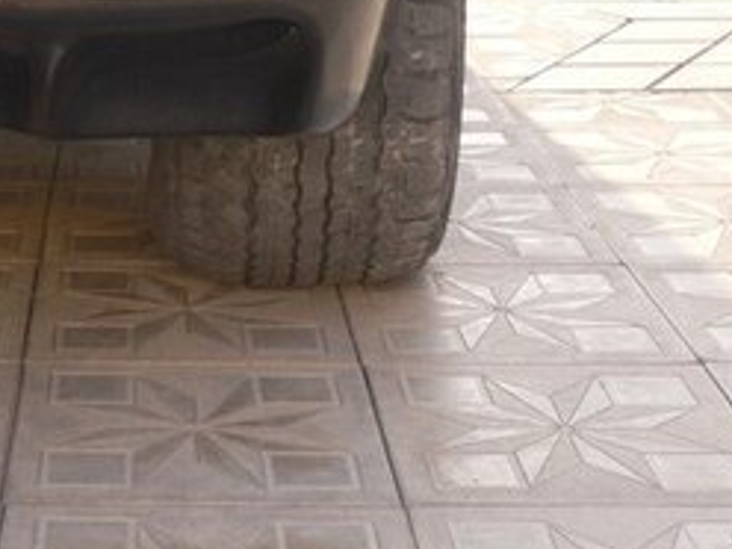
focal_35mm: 93
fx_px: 1967
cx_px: 15
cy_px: -164
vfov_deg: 15.2
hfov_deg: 20.5
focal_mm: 5.8
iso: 80
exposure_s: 1/125
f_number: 2.8
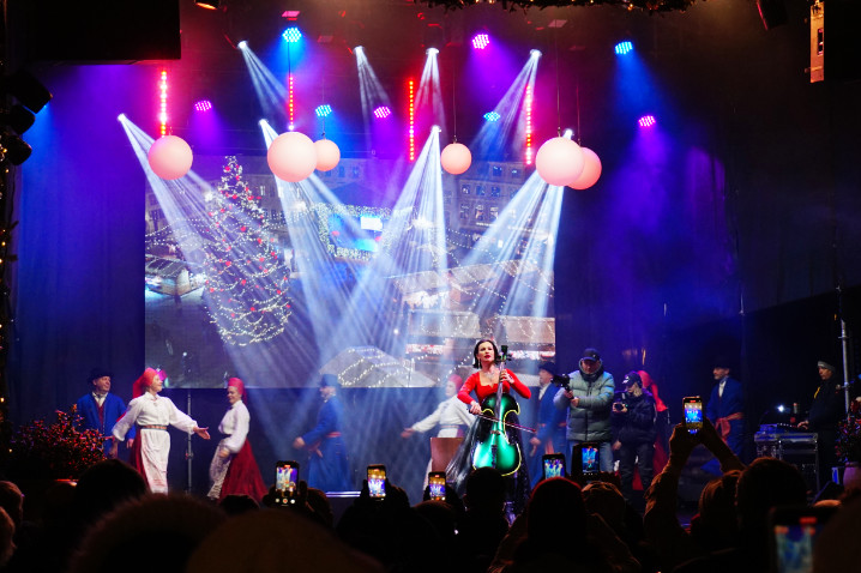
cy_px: 291
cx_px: 393
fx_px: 1639
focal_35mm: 69
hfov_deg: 29.4
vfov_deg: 19.8
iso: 800
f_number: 5.6
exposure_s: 1/80
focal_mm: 41
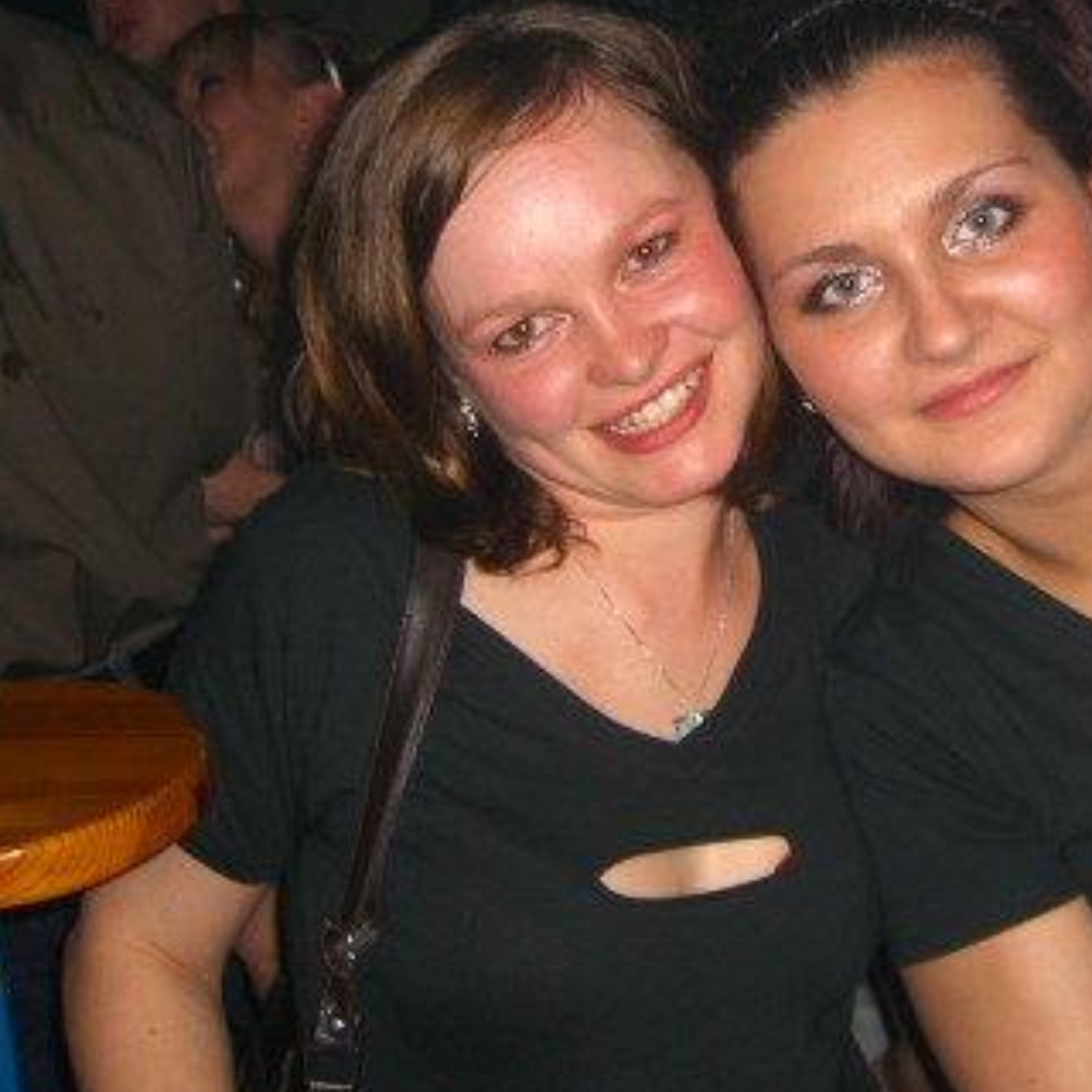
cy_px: 369
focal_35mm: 63
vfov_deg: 27.1
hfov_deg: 26.8
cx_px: 877
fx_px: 2248
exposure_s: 1/60
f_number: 2.8
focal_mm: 7.9
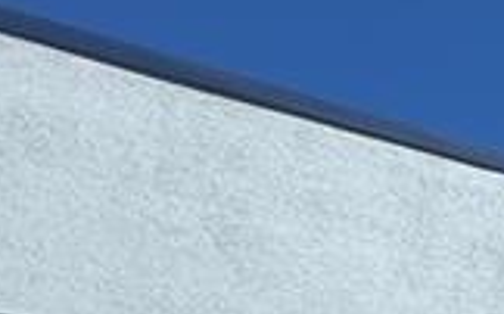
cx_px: 1070
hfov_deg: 16.0
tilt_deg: +5.5
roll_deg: +3.1
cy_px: 815
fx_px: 1290
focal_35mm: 94
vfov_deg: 11.1
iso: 50
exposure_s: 1/2083
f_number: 2.2
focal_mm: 2.22
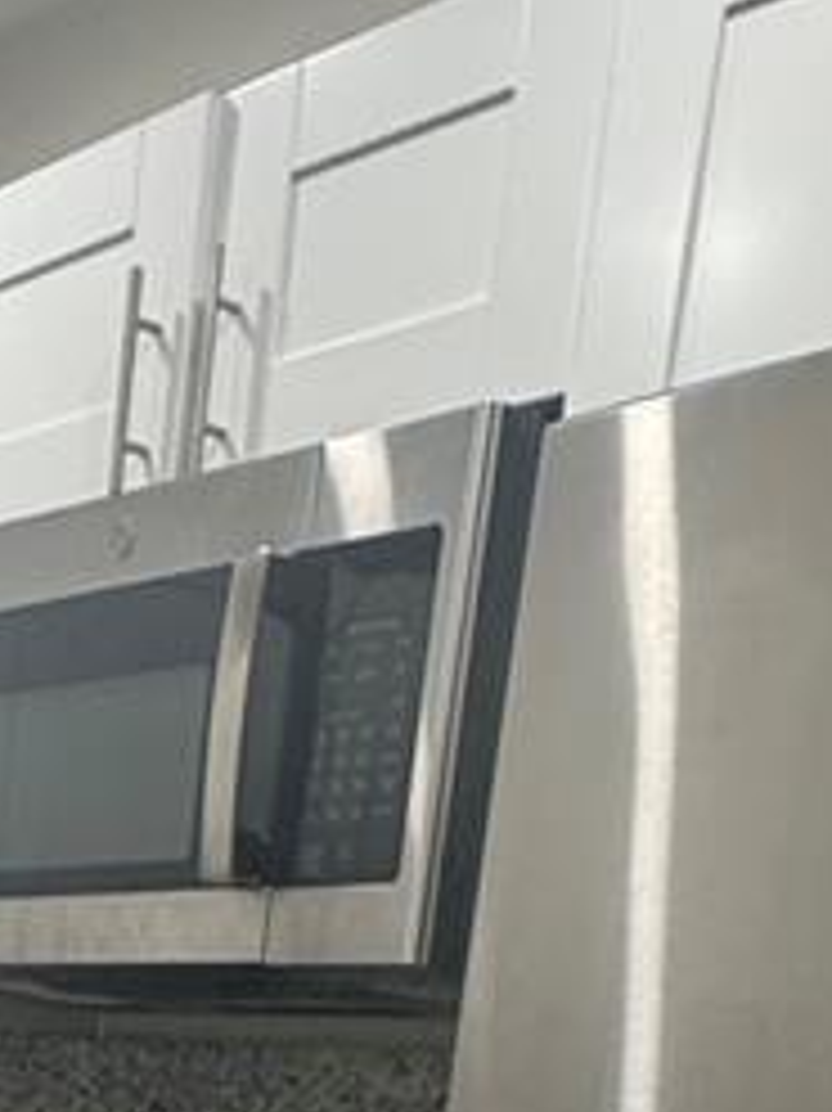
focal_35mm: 68
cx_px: -283
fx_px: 2181
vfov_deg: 23.5
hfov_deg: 19.7
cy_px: 1612
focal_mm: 2.22
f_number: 2.2
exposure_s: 1/120
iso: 320
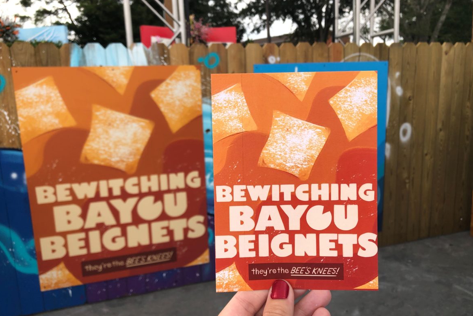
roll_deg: +1.4
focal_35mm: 30
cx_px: 239
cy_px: 168
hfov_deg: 61.9
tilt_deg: -13.4
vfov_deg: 43.6
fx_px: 394
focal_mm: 3.99
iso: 20
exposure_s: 1/475
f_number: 1.8
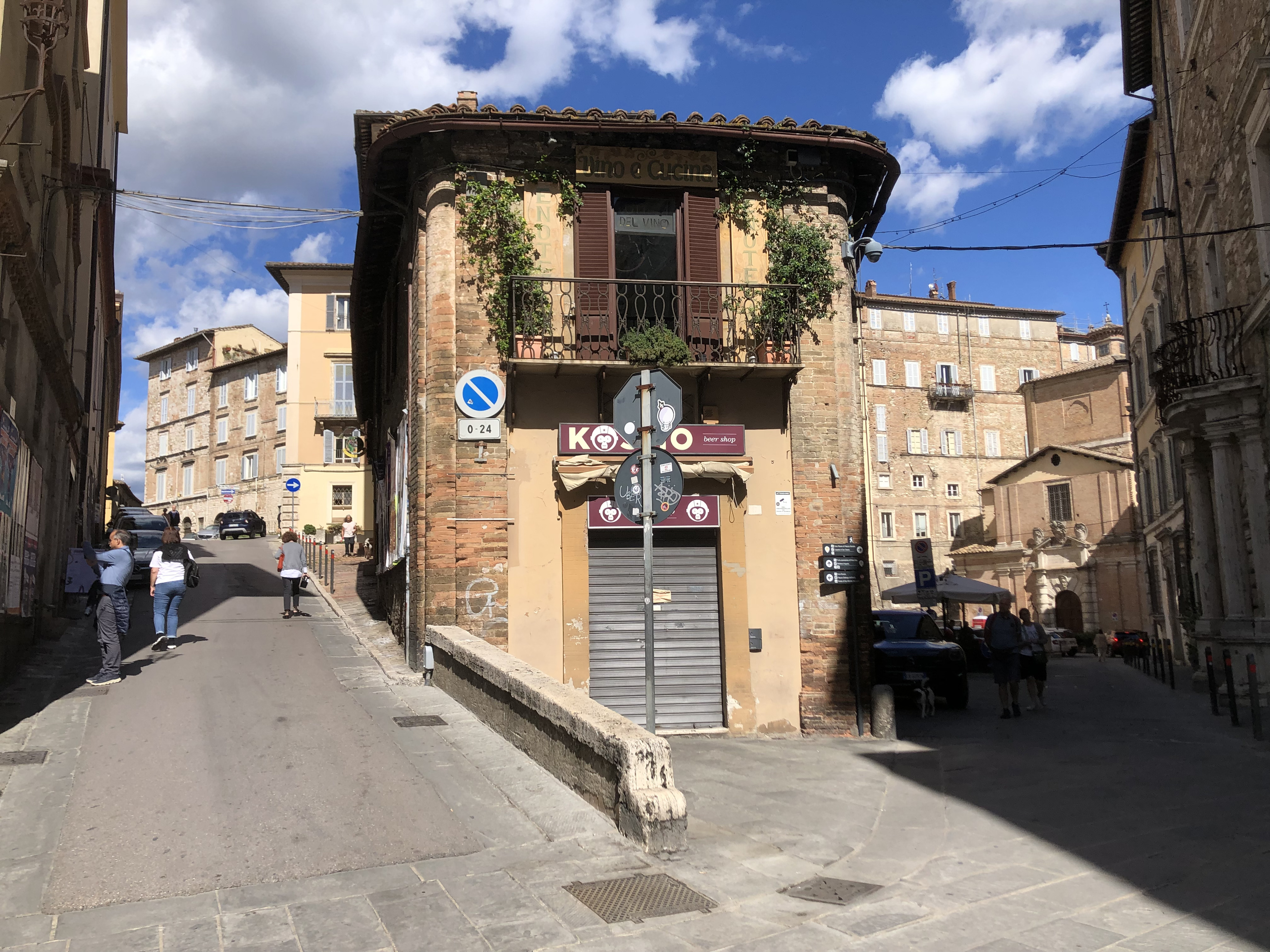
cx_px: 635
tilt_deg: +8.2
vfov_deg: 49.7
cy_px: 476
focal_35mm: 28
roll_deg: +2.3
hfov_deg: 63.4
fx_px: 1027
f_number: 1.8
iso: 20
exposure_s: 1/2558
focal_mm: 4
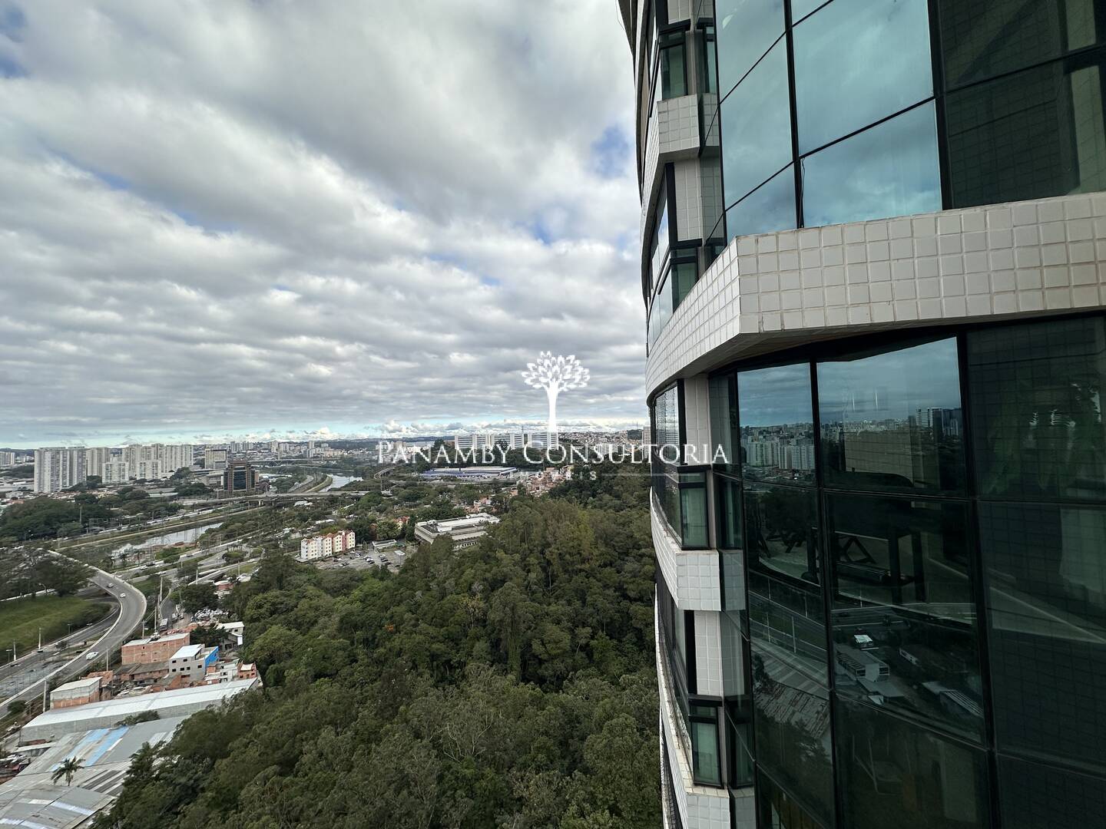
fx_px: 447
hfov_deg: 102.1
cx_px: 553
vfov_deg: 85.7
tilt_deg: +2.2
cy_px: 414
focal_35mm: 14
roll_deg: +1.5
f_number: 2.2
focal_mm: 2.22
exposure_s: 1/1618
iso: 50
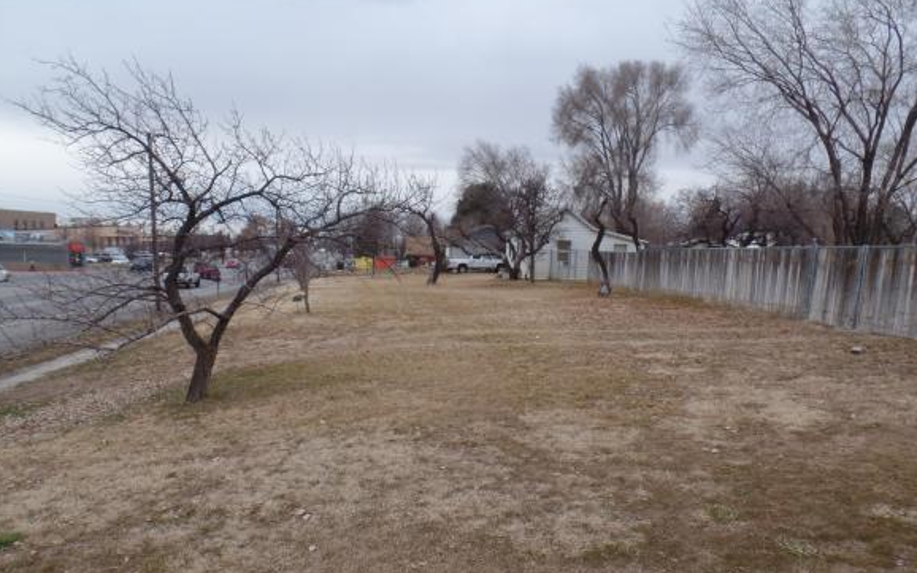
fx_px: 675
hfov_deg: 68.4
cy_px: 363
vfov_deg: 45.5
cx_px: 447
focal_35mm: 27
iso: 80
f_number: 3.5
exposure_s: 1/250
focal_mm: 4.1
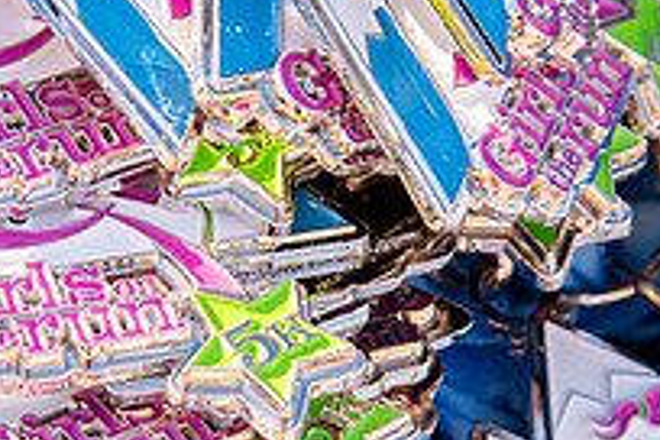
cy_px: 386
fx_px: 6141
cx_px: 391
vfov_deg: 4.1
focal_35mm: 335
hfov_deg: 6.2
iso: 800
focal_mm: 82
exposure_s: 1/500
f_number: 8
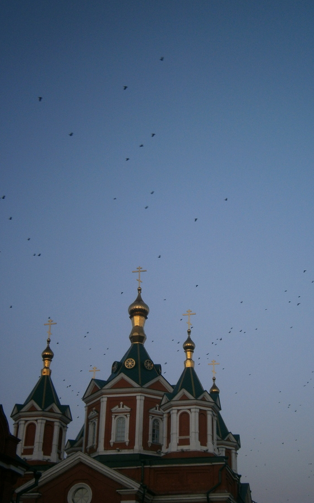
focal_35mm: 50
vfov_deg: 40.3
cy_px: 251
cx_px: 184
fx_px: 685
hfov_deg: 25.8
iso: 100
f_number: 3.4
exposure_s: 1/40
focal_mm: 8.3
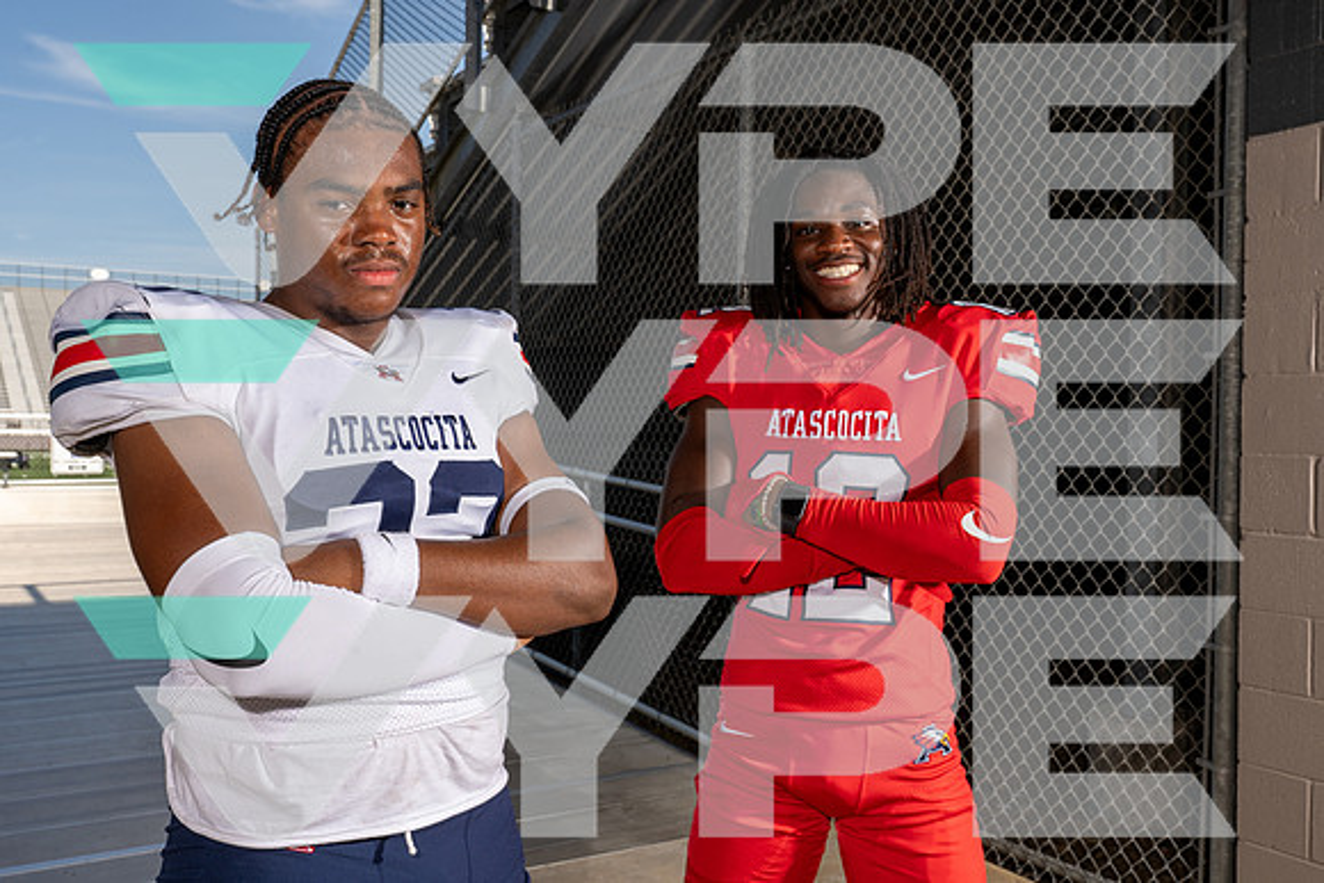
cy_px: 442
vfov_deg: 38.9
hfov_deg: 55.8
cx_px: 662
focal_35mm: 34
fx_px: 1251
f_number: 11
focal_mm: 34
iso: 160
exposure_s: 1/250
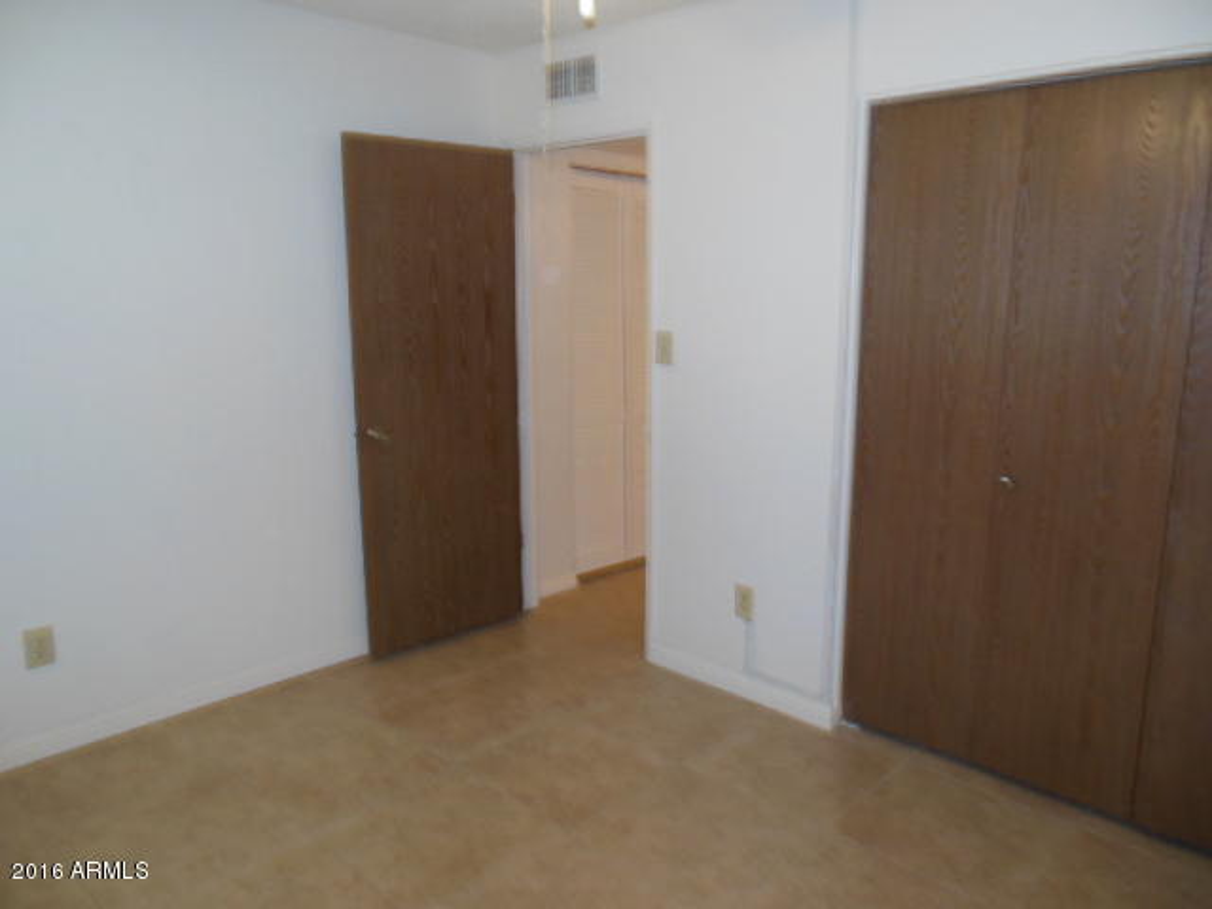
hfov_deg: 69.4
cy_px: 454
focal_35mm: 25
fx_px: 875
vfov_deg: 54.9
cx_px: 606
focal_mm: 4.5
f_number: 3.2
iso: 200
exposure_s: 1/25
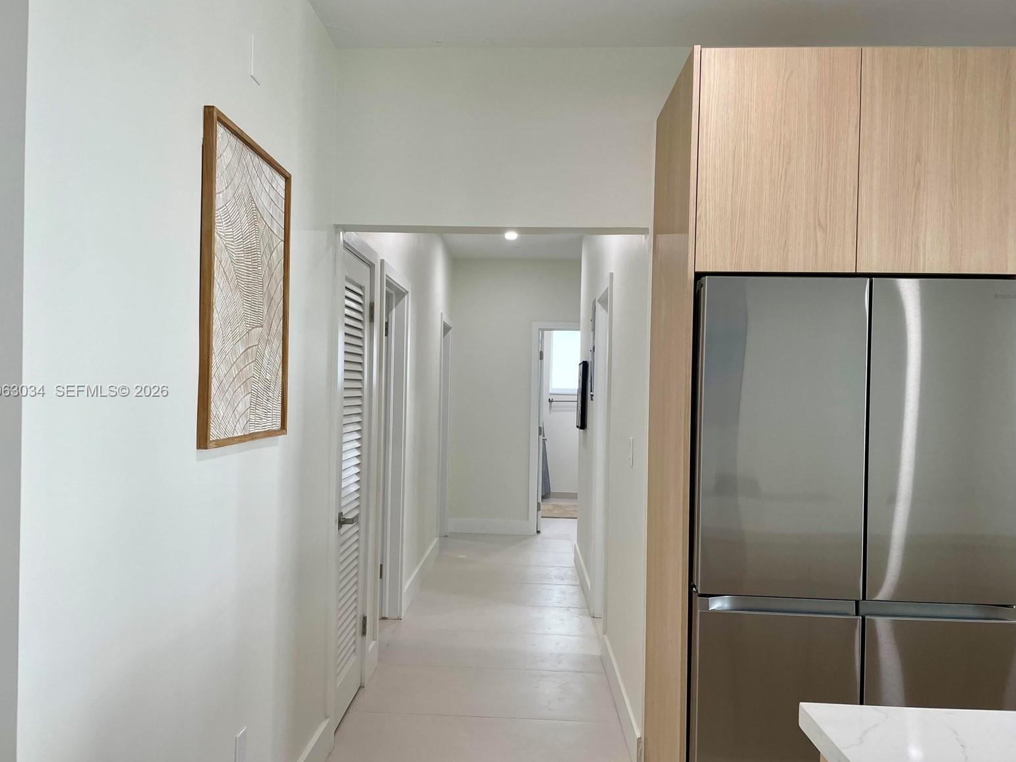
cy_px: 392
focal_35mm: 27
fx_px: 793
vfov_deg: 51.4
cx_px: 490
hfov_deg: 65.3
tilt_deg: -0.5
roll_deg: -0.9
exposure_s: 1/120
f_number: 1.6
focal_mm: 4.2
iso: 80
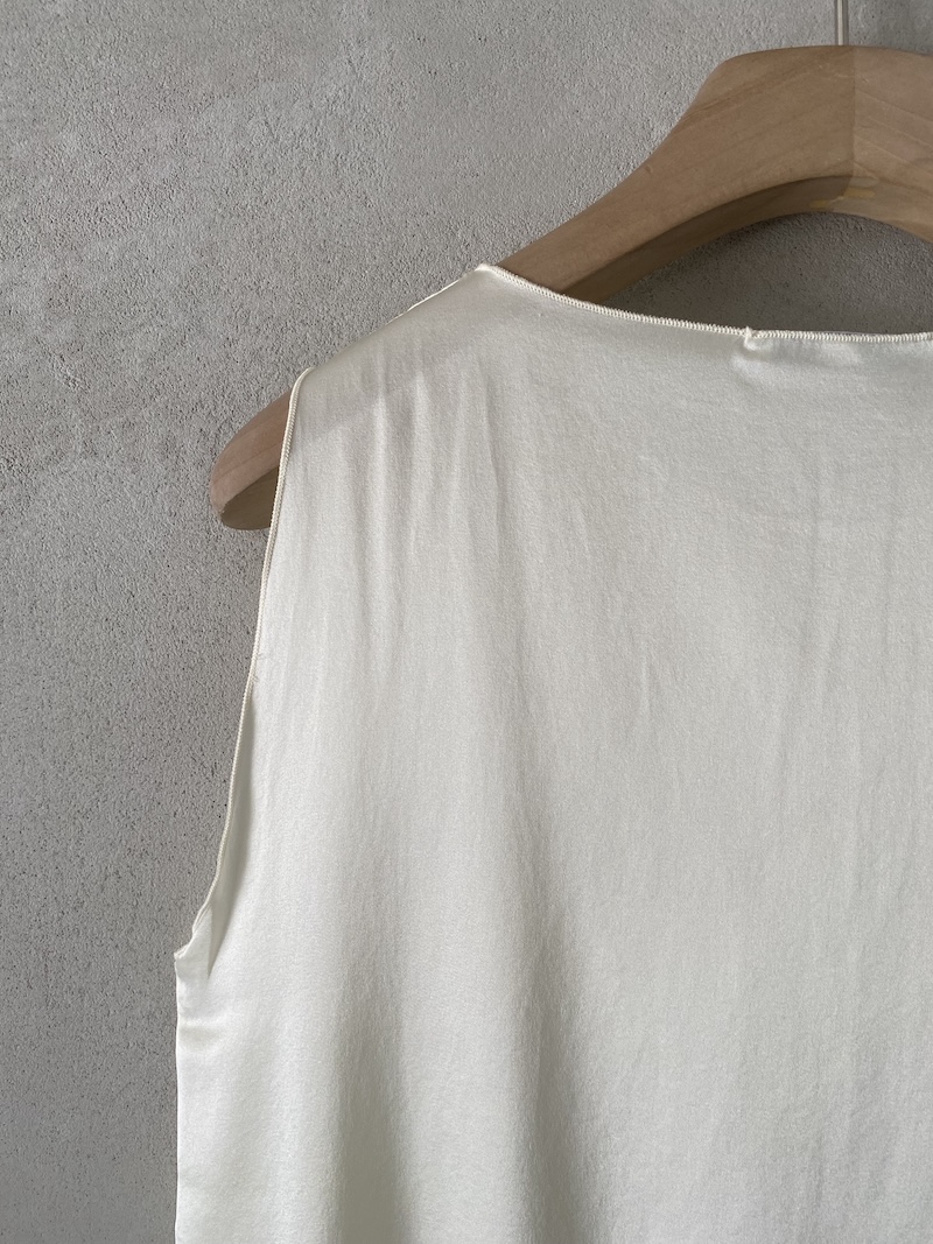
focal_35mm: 26
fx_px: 935
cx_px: 466
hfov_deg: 53.1
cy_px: 622
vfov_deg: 67.3
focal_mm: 4.25
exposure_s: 1/122
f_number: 1.8
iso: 100
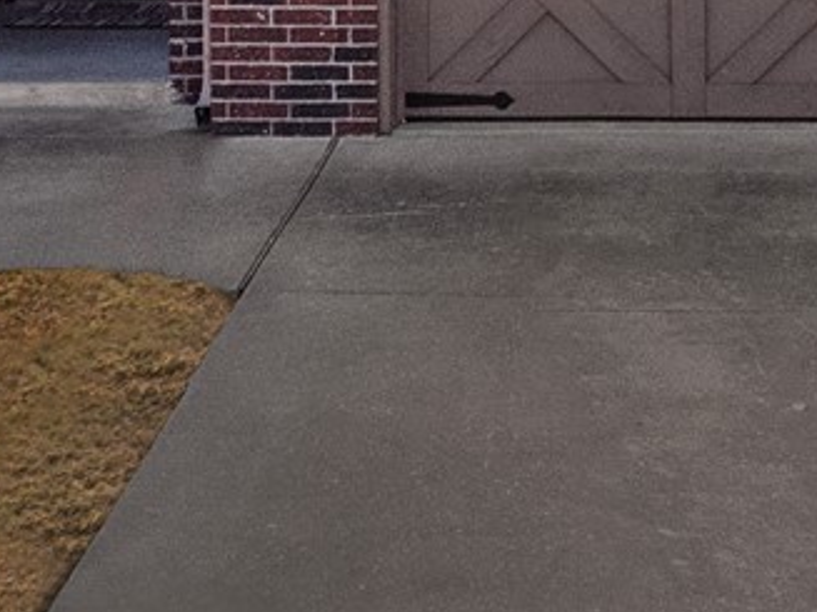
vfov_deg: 10.1
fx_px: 3327
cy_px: -410
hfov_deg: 13.9
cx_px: 728
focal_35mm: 141
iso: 210
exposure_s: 1/4000
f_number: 2.8
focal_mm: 12.29
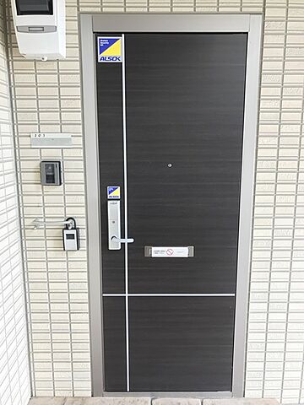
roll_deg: -0.3
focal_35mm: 28
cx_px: 152
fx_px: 328
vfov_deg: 63.4
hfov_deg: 49.7
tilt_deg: -9.2
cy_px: 202
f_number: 1.8
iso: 32
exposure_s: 1/30
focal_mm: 3.99
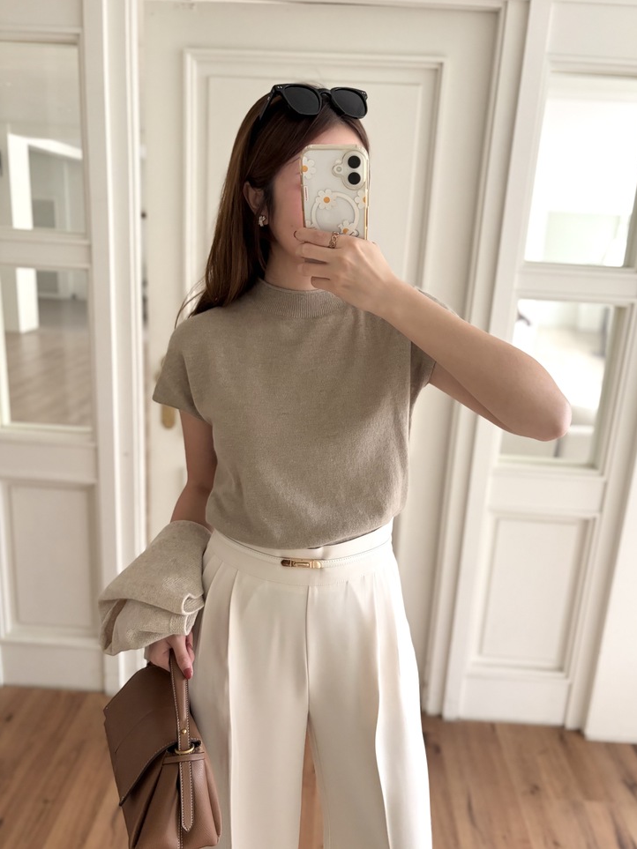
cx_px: 330
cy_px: 411
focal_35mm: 27
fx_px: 663
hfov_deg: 51.3
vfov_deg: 65.3
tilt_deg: -23.8
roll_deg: -4.5
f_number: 1.6
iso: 250
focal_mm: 5.96
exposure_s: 1/60
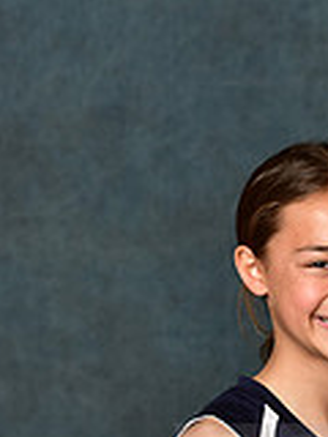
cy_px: 460
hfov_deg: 2.8
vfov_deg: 3.8
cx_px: 634
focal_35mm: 522
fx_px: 6595
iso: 200
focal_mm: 150
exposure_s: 1/200
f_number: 4.5
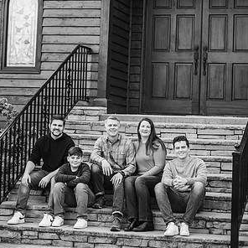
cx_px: 123
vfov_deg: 15.8
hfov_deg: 15.8
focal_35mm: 110
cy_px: 62
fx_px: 892
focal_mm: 85
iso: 250
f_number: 2.2
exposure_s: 1/500
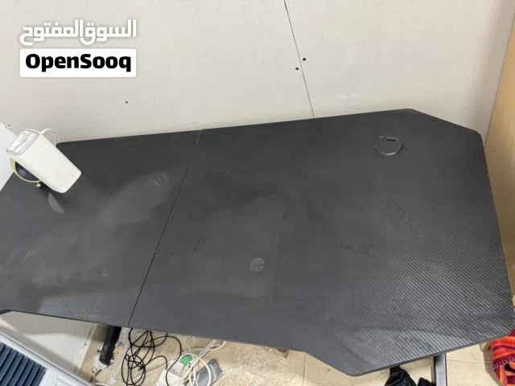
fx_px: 357
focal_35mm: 24
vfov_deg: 56.8
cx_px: 258
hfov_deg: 71.6
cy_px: 193
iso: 400
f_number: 1.78
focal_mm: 6.76
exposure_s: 1/50
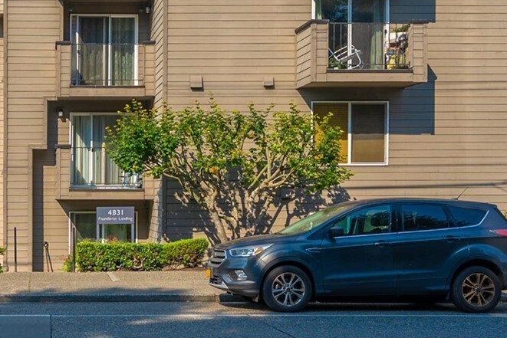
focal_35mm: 46
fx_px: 648
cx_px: -38
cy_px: 34
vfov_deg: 28.2
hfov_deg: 36.7
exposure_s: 1/125
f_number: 7.1
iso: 80
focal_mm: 19
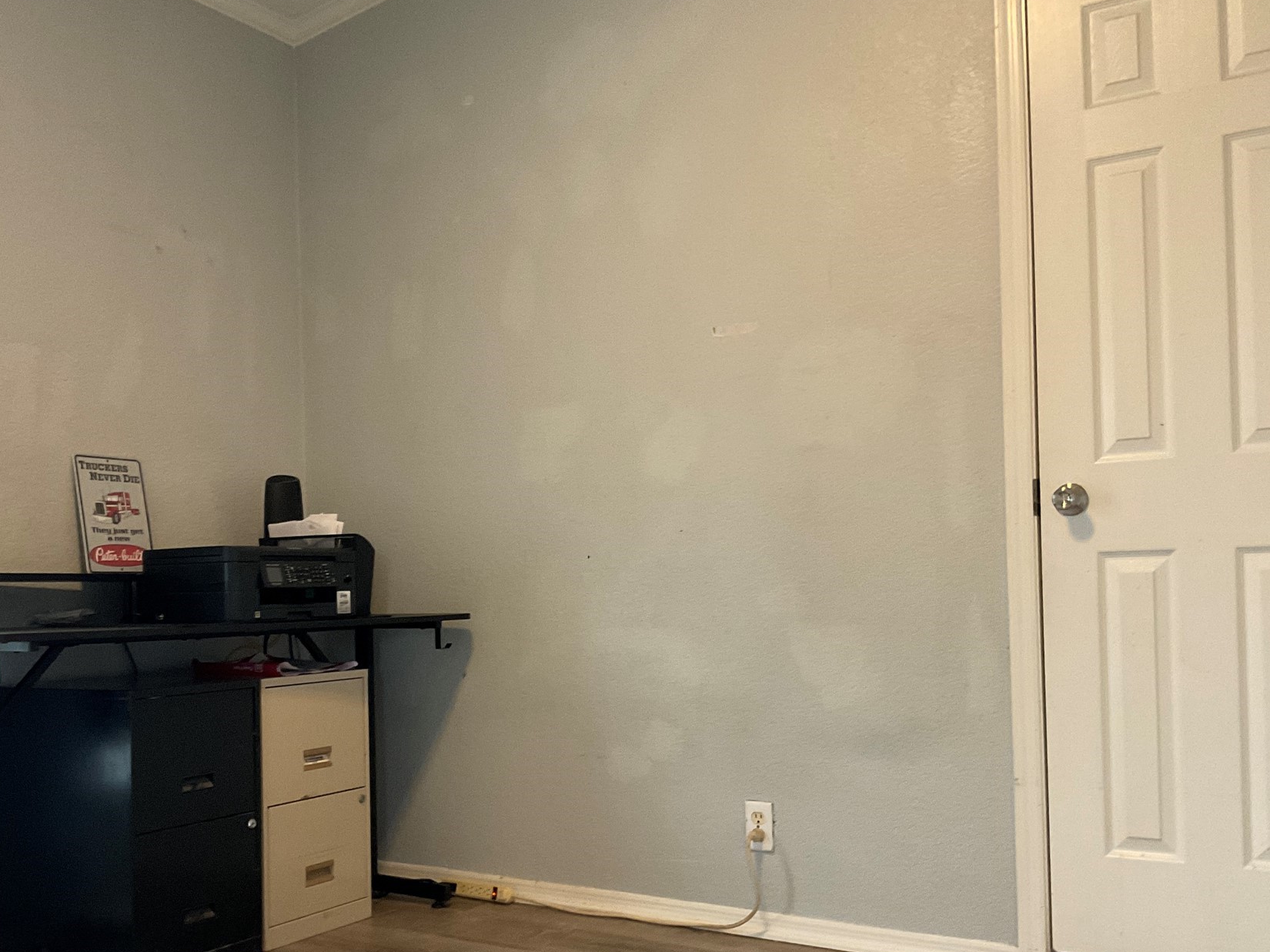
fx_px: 1321
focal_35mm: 36
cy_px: 580
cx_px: 536
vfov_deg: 39.4
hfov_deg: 51.2
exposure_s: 1/60
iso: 250
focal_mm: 3
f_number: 1.8
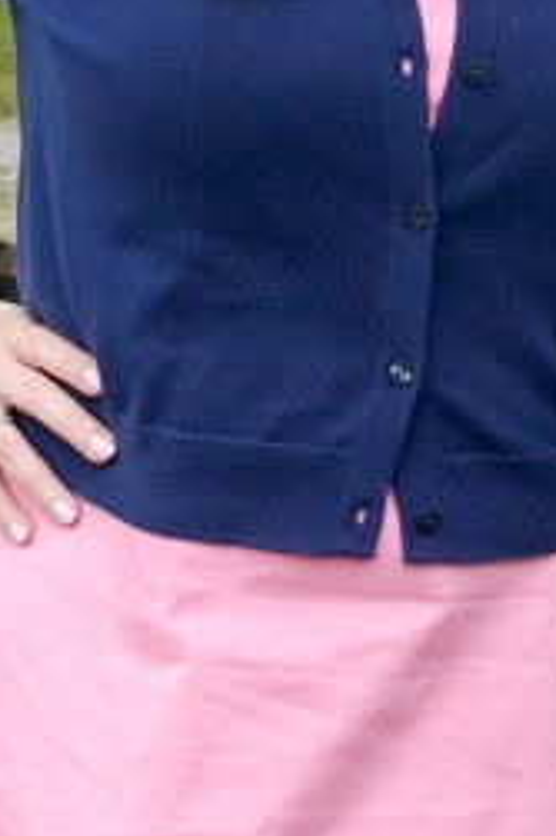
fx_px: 4489
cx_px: 453
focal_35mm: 194
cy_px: 611
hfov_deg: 7.1
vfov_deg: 10.6
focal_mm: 27.5
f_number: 9
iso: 200
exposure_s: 1/320
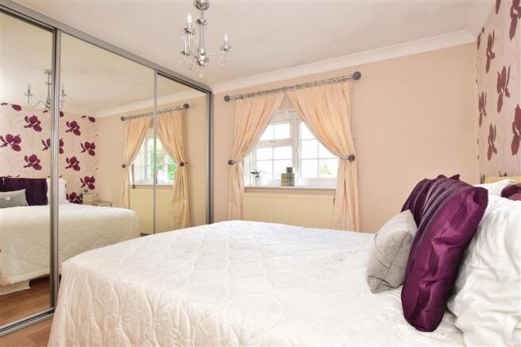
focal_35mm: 18
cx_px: 260
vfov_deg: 67.4
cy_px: 174
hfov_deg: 90.0
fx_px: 260
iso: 400
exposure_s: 1/40
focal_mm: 12
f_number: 10
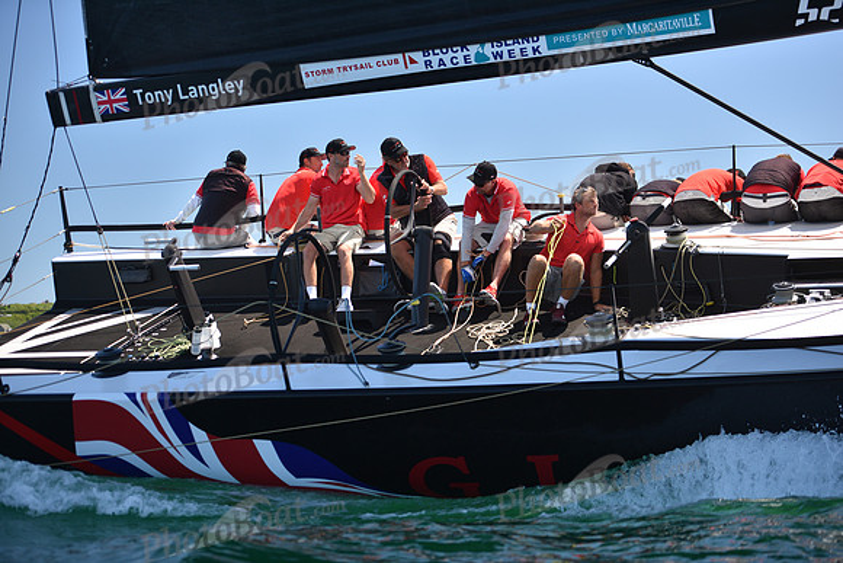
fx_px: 1639
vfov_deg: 19.5
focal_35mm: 70
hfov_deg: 28.8
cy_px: 282
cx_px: 422
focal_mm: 70
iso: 250
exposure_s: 1/800
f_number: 2.8
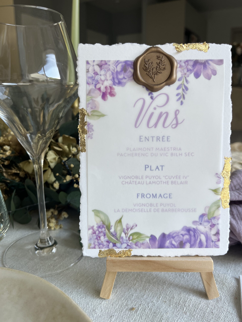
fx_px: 242
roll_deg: +1.7
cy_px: 161
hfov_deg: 53.1
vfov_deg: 67.3
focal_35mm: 26
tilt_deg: -15.2
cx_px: 121
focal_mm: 5.1
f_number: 1.6
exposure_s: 1/122
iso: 50
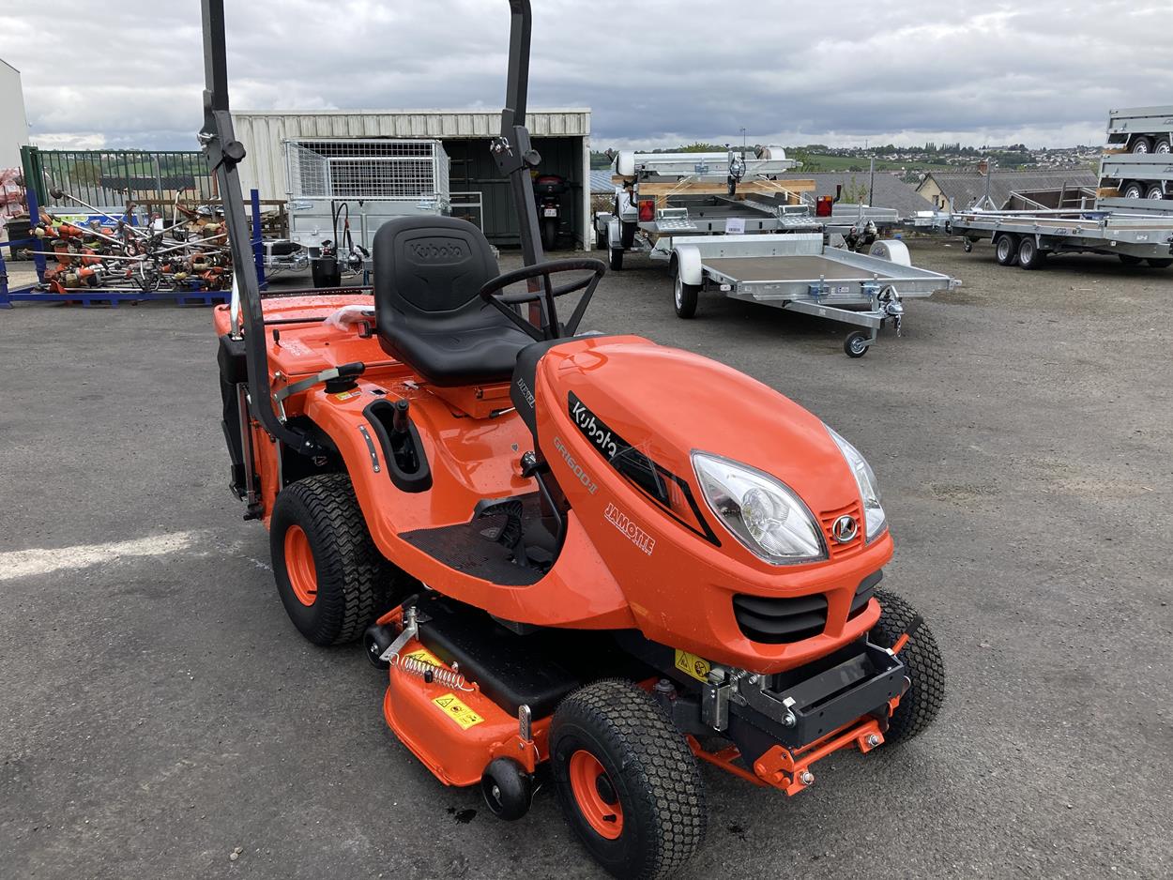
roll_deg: -0.8
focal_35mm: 28
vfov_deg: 49.8
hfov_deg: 63.4
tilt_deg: -14.0
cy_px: 440
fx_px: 949
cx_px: 586
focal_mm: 3.99
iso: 20
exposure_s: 1/480
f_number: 1.8
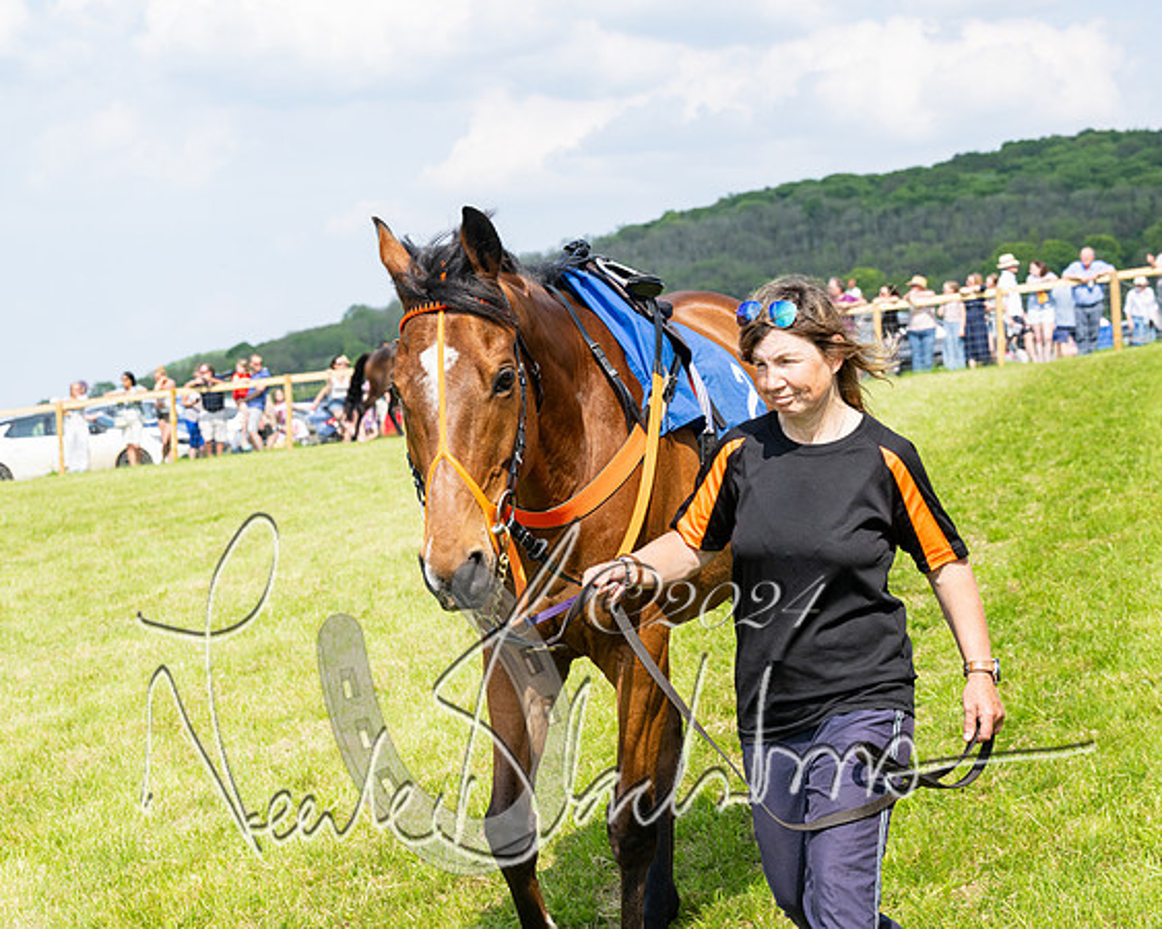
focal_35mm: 88
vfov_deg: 17.5
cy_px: 464
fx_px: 3021
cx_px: 581
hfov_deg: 21.8
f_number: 8
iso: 400
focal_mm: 78
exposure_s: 1/800
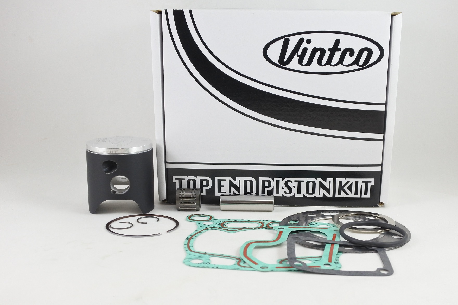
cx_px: 229
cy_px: 152
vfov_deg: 35.1
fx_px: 483
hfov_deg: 50.7
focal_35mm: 38
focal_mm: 14.3
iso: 560
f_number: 4
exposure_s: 1/125
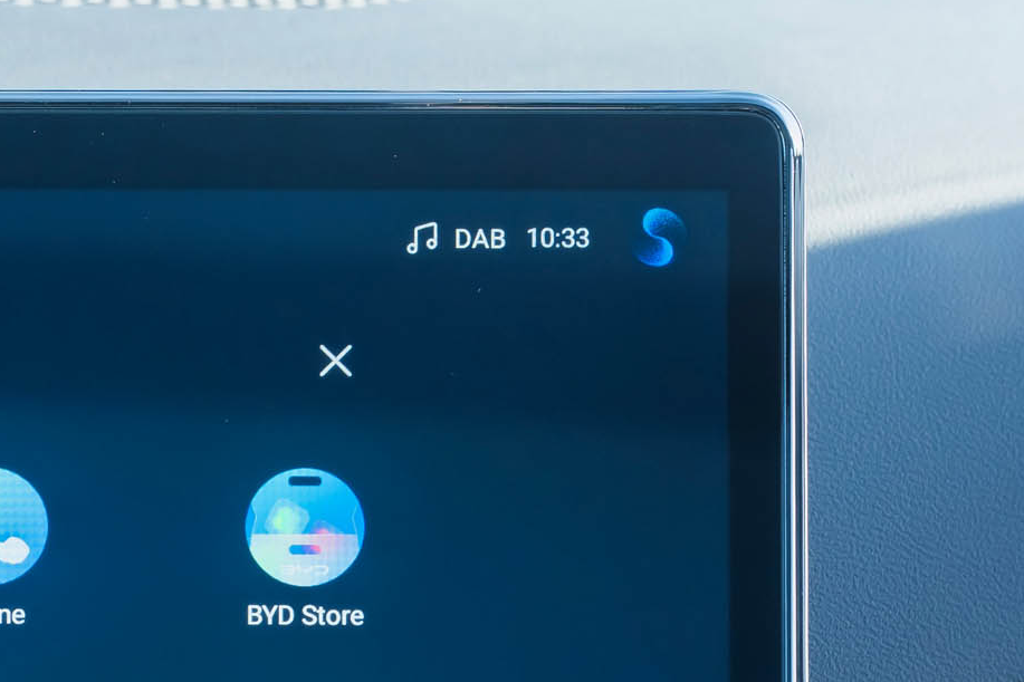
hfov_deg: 7.9
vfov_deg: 5.3
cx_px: -386
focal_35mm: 256
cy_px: 897
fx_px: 7280
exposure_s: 1/30
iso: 250
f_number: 6.3
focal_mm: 67
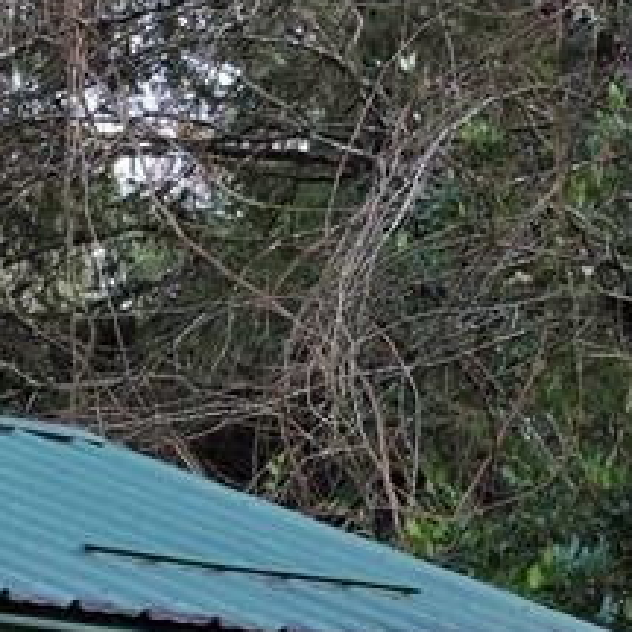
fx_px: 7354
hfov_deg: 4.9
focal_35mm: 356
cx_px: -336
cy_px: 1091
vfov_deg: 4.9
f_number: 4.5
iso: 100
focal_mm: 15.2
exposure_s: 1/60
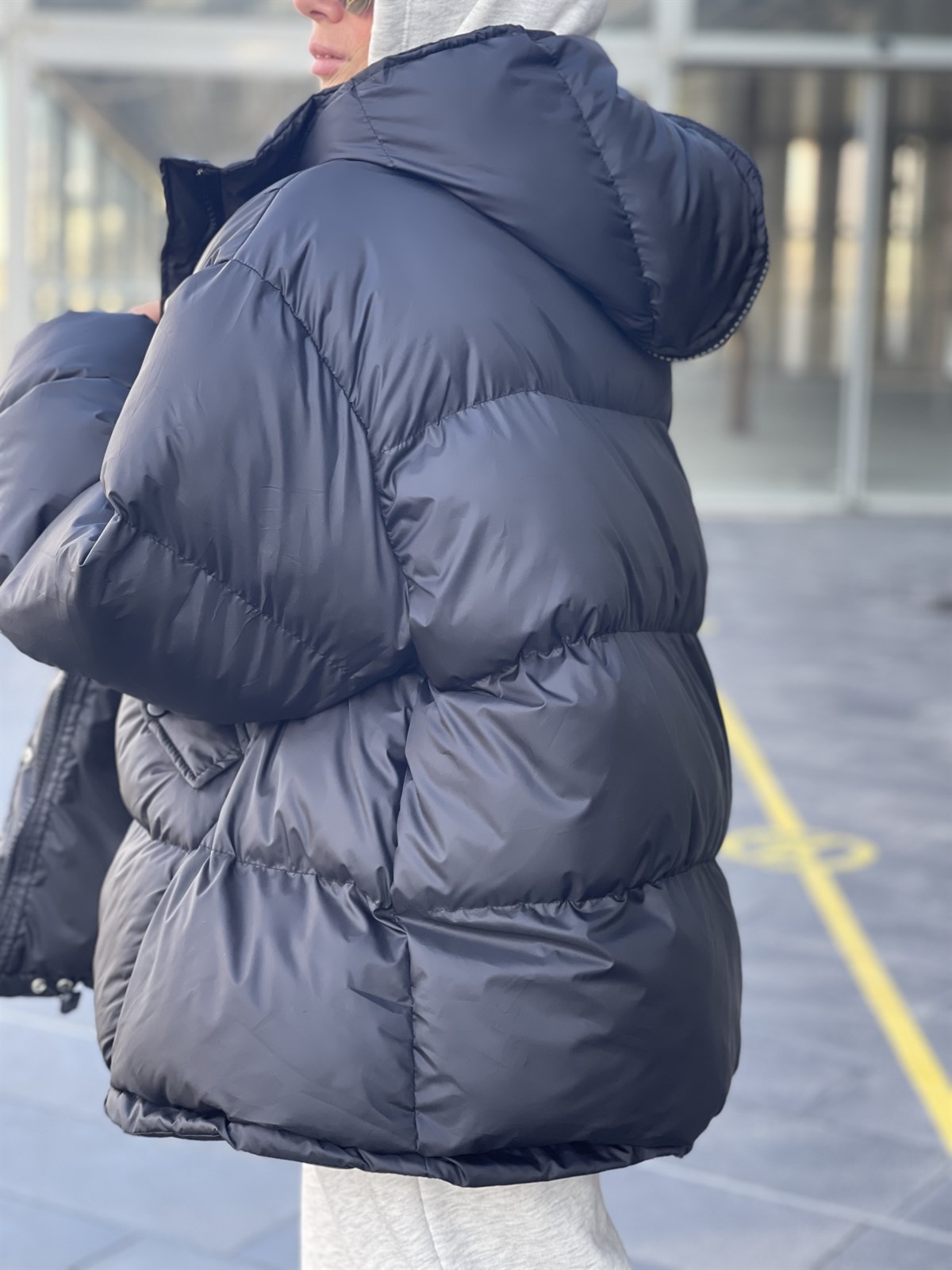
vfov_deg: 30.3
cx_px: 476
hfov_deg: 22.9
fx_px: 2347
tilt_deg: -7.5
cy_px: 635
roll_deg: -0.6
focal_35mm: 64
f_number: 2.2
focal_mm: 7.5
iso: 40
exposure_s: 1/121
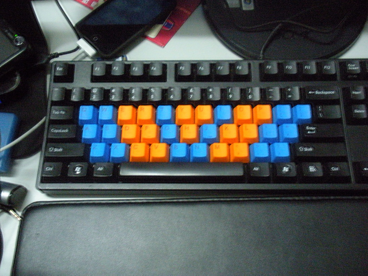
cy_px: 138
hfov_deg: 51.4
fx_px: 383
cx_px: 184
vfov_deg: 39.6
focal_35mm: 36
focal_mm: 6.3
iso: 735
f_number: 3.5
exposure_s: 1/8
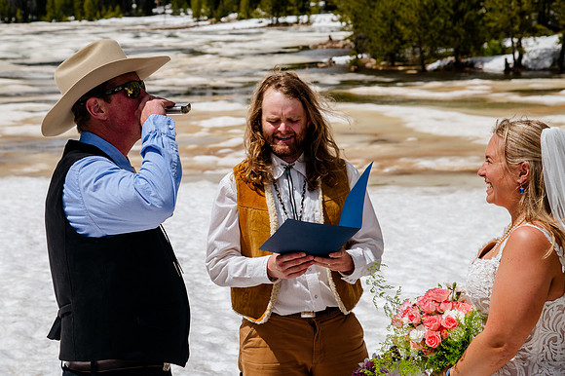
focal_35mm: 96
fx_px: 1508
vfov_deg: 14.2
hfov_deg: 21.2
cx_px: 203
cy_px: 135
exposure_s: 1/640
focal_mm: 75
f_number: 8
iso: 200
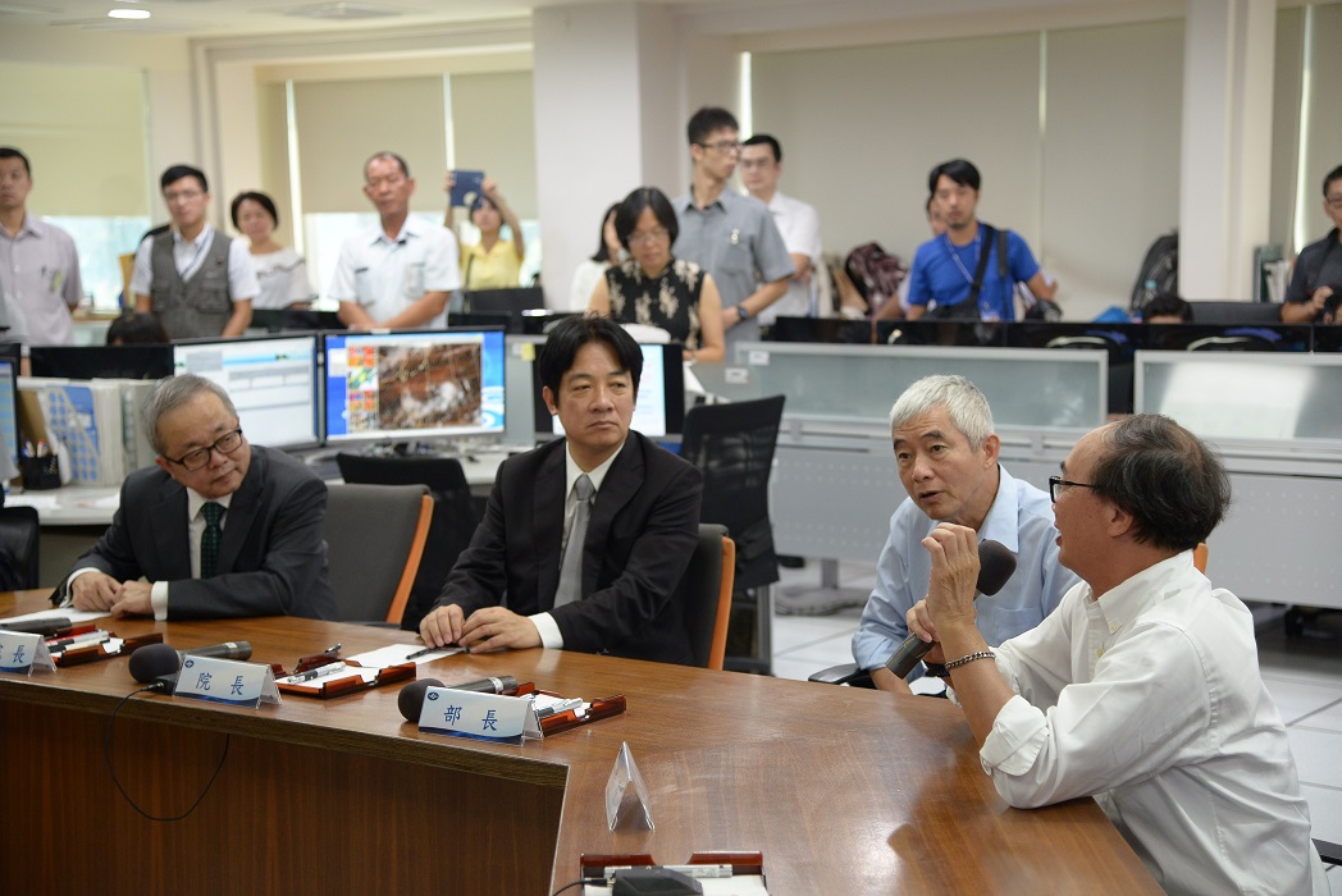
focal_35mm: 62
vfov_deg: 21.9
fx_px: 2312
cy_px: 448
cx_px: 671
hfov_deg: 32.4
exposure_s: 1/125
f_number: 4
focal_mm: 62
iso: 1600
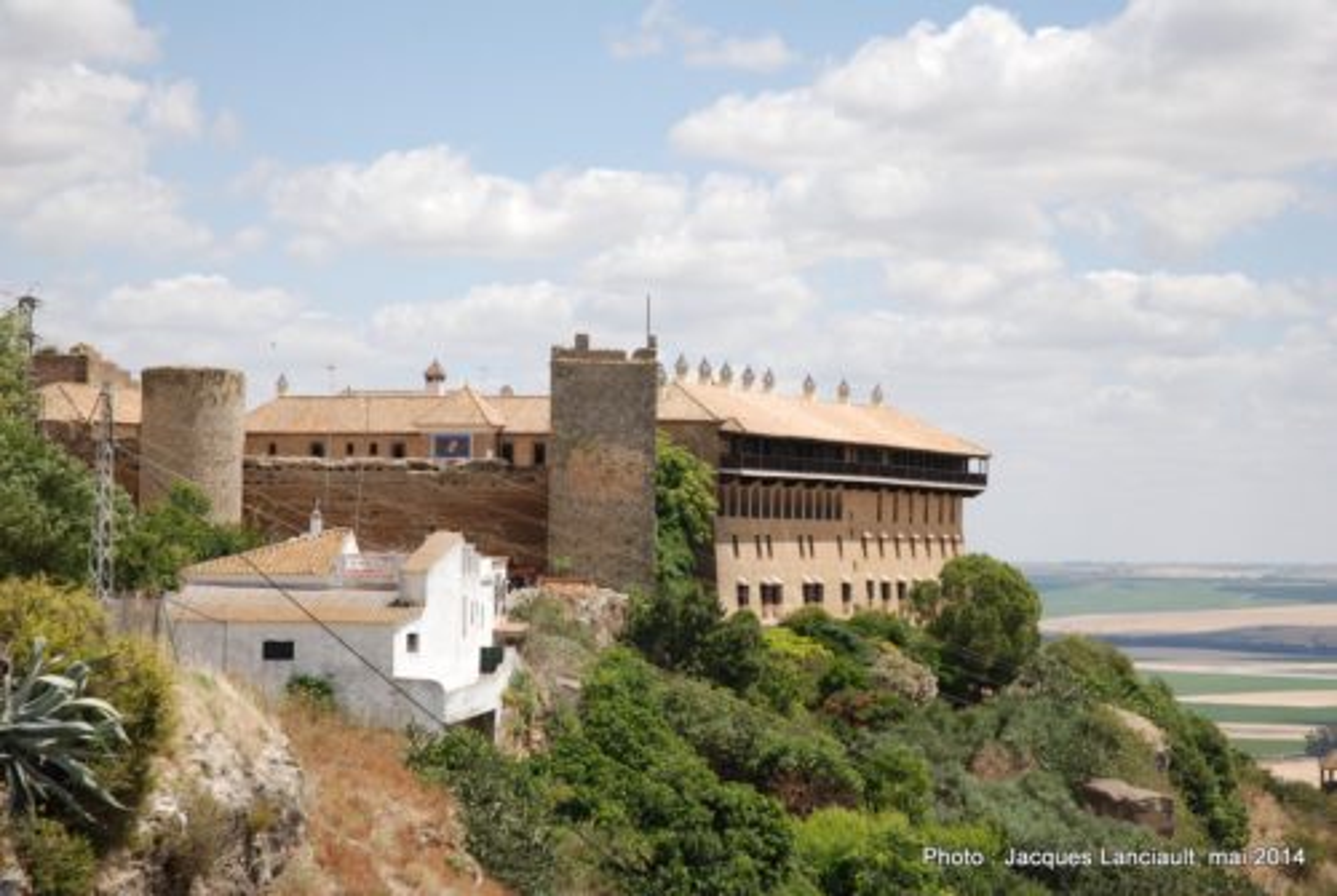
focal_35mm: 90
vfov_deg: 15.2
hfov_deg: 22.6
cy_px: 448
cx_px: 668
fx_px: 3347
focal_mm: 60
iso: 125
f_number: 5.6
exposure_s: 1/500
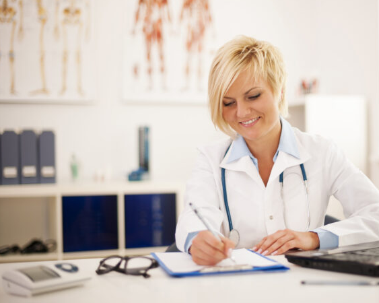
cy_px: 147
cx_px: 256
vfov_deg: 23.8
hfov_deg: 29.4
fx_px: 718
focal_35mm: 64
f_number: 1.8
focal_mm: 50
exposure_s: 1/160
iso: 100
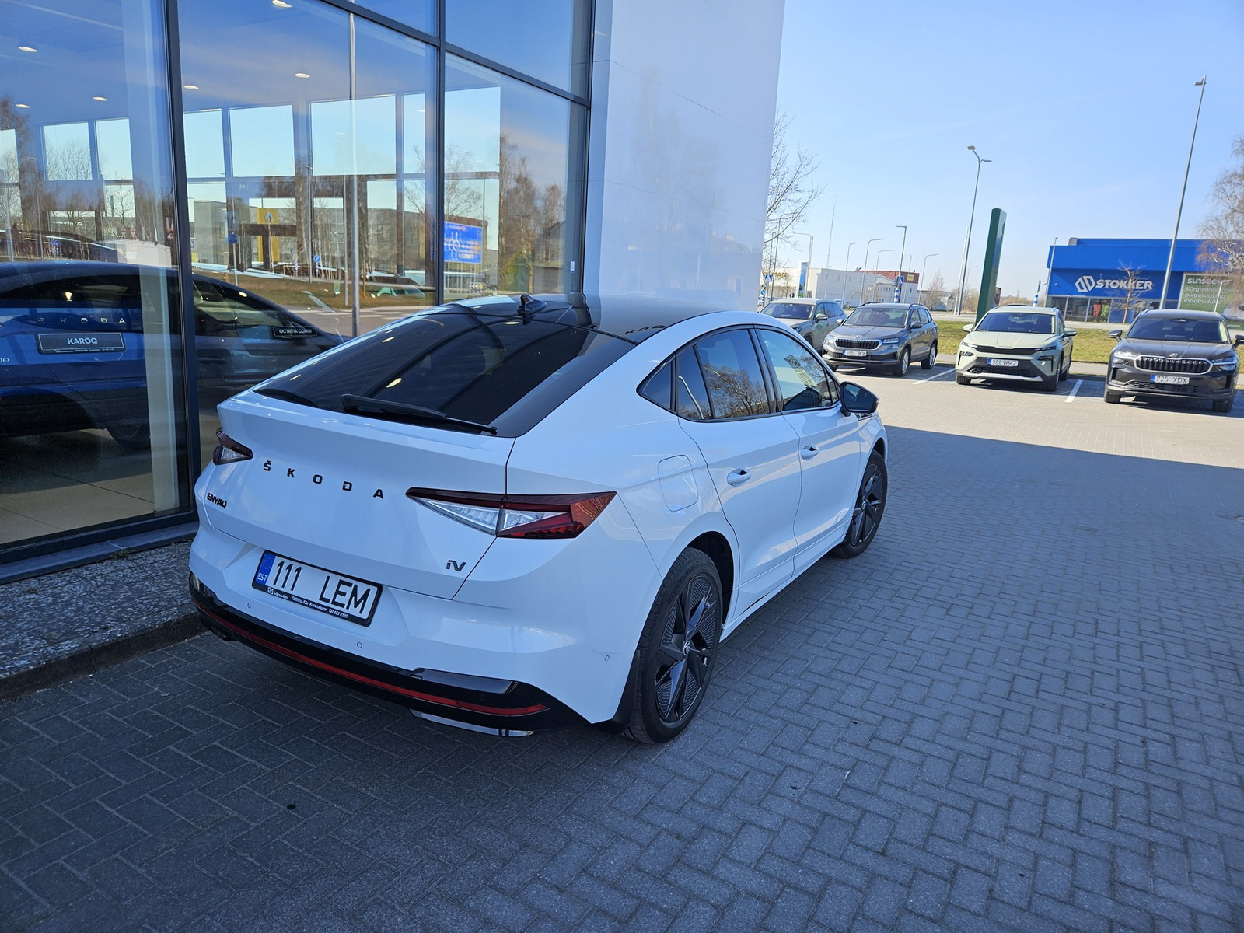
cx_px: 622
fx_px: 827
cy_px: 466
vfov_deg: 58.9
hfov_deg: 73.9
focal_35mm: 23
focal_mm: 5.4
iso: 25
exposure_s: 1/679
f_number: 1.8
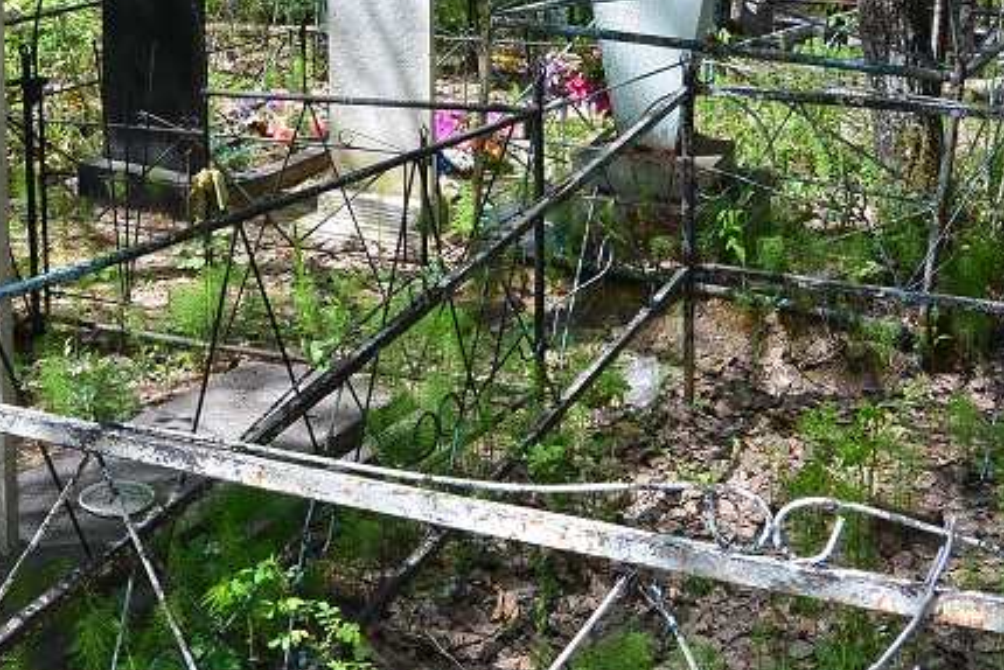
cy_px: 99
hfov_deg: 36.7
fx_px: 1506
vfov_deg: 24.5
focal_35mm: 54
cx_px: 378
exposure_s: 1/250
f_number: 4
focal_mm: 11
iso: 125
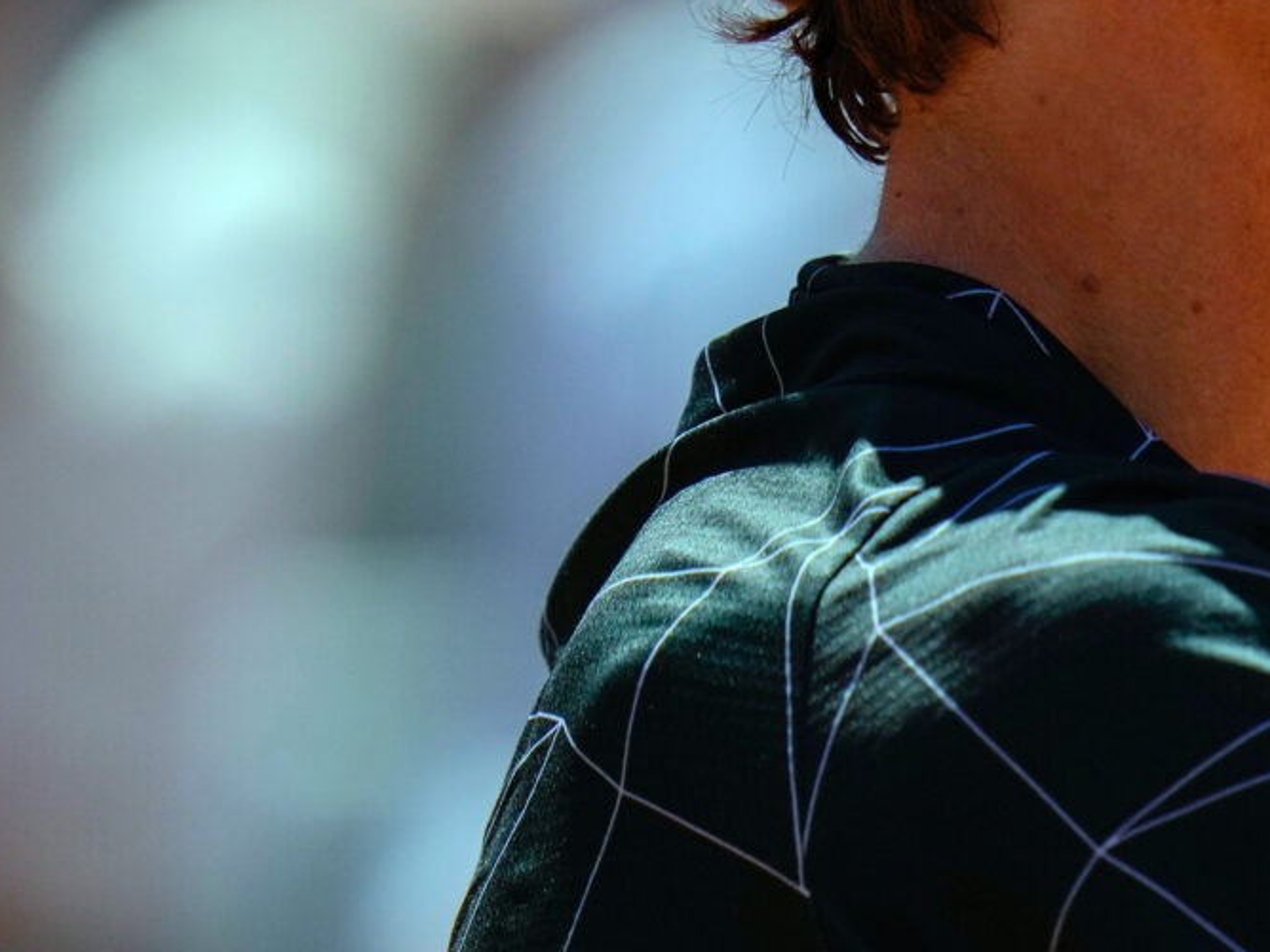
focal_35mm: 1474
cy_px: 598
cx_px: 1652
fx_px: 54078
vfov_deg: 1.0
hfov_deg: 1.3
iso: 250
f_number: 2.8
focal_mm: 400
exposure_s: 1/6400
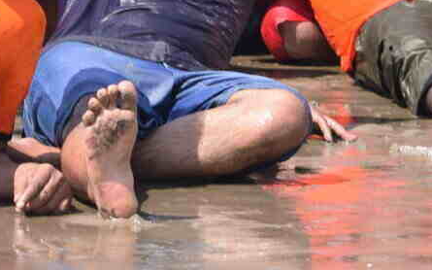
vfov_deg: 2.4
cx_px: 20
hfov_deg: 3.9
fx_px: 6369
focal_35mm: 541
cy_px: -392
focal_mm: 70
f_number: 6.3
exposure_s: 1/640
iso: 200
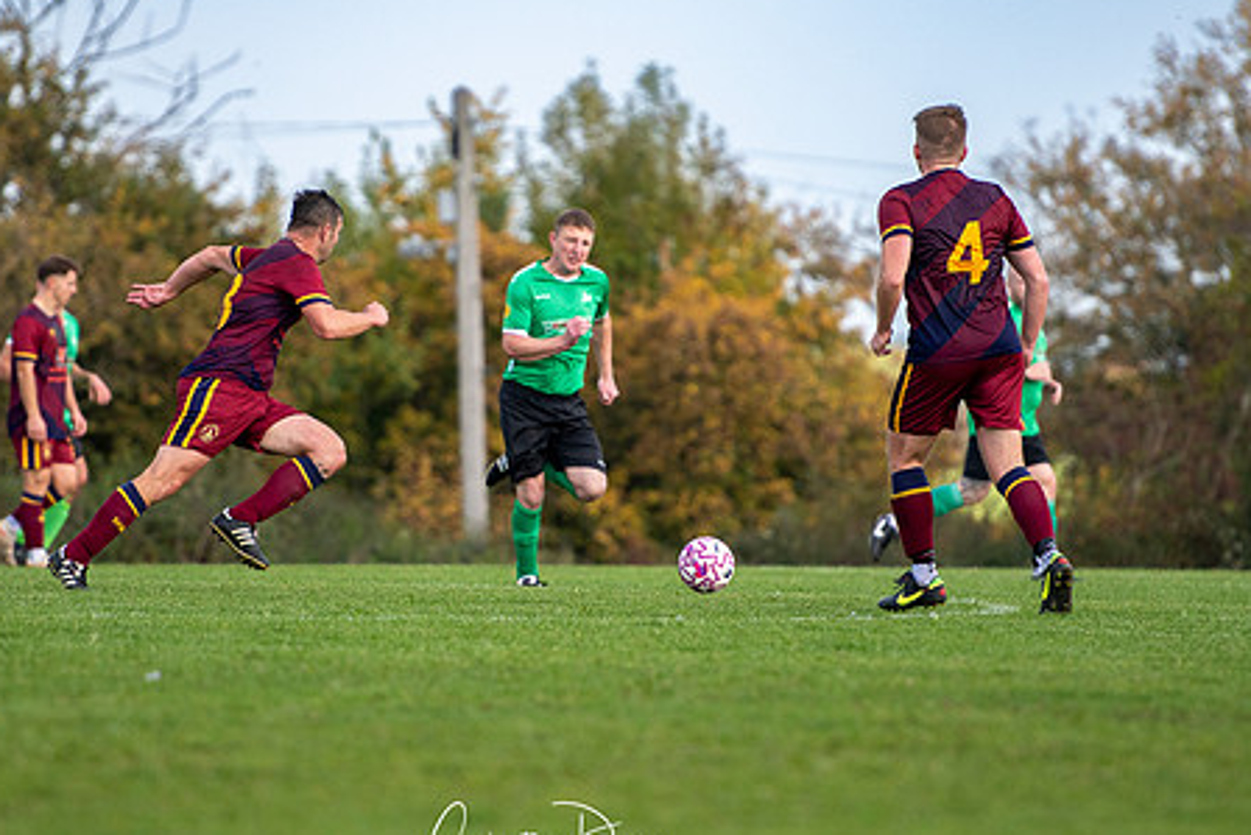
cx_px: 547
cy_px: 364
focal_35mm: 391
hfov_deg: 5.3
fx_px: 13591
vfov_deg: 3.5
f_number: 2.8
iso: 320
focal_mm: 200
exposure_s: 1/2500
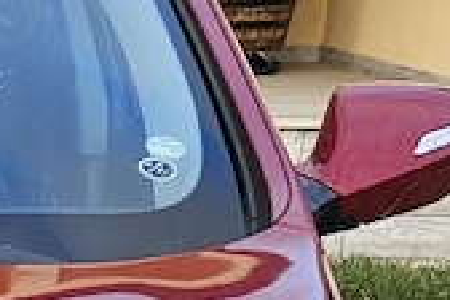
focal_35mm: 190
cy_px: 1015
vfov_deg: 6.4
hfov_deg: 9.8
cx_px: -557
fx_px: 2375
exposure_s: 1/222
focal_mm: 5.4
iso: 25
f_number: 1.8
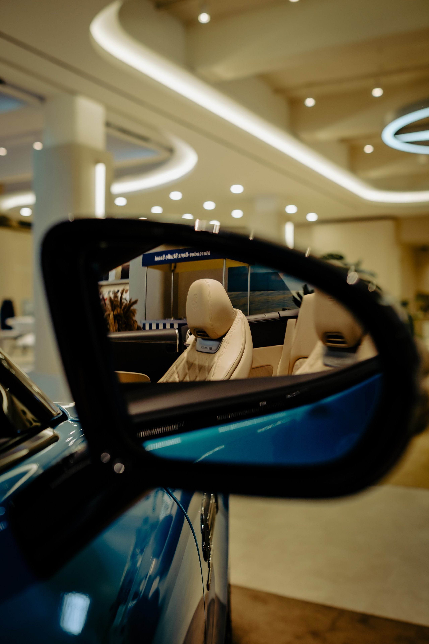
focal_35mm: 35
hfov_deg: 37.9
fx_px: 626
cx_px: 214
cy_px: 322
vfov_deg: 54.4
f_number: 2.8
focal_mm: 23
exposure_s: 1/125
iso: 200
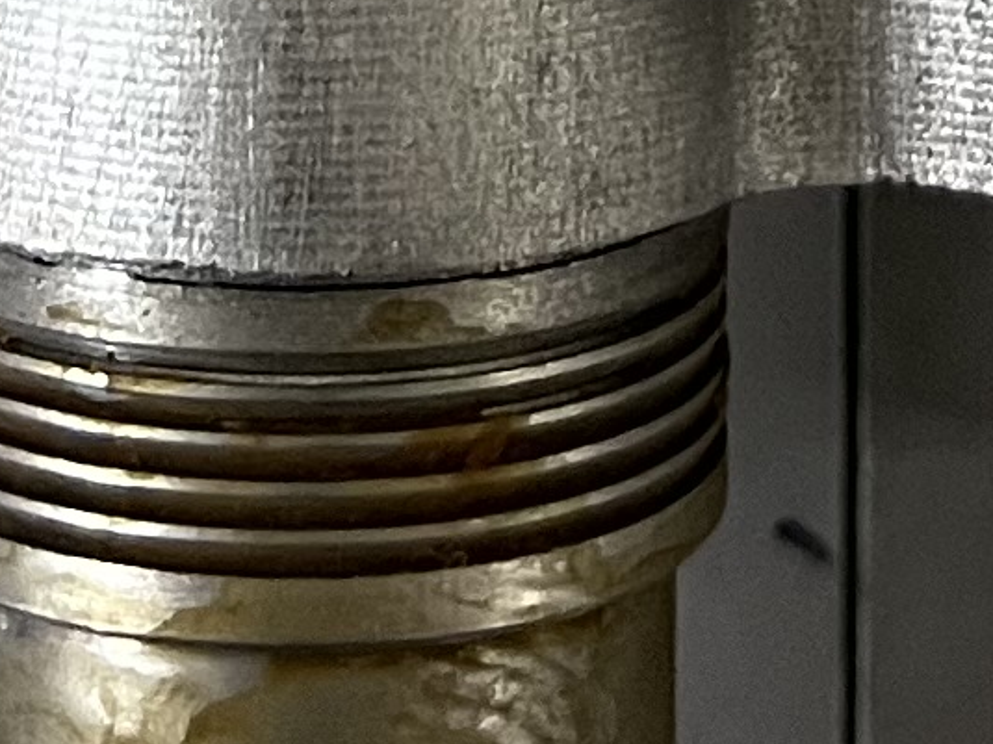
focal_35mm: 196
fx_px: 5621
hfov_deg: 10.1
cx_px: 388
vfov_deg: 6.6
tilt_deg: -88.1
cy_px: -1735
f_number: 1.5
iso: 250
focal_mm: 5.7
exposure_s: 1/60
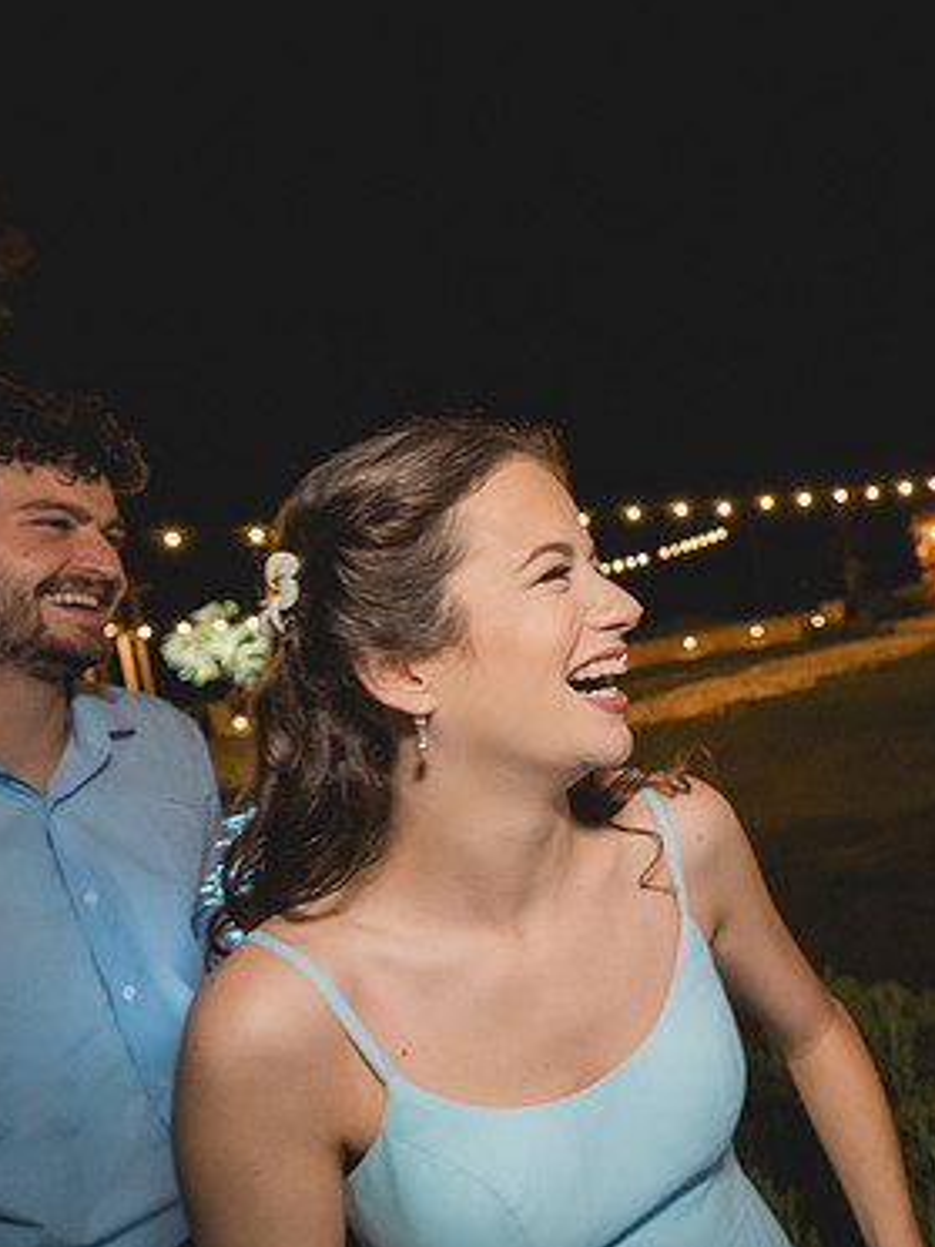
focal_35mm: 27
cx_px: 744
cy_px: 608
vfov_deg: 65.3
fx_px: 972
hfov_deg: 48.5
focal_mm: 18
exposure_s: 1/125
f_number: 2.8
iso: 8000
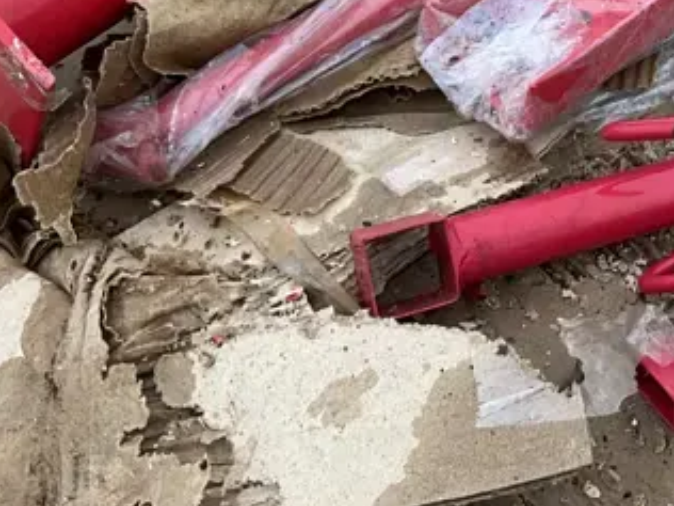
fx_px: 1713
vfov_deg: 16.1
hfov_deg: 21.0
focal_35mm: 88
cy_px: -109
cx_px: 764
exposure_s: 1/122
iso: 20
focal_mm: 3
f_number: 1.8
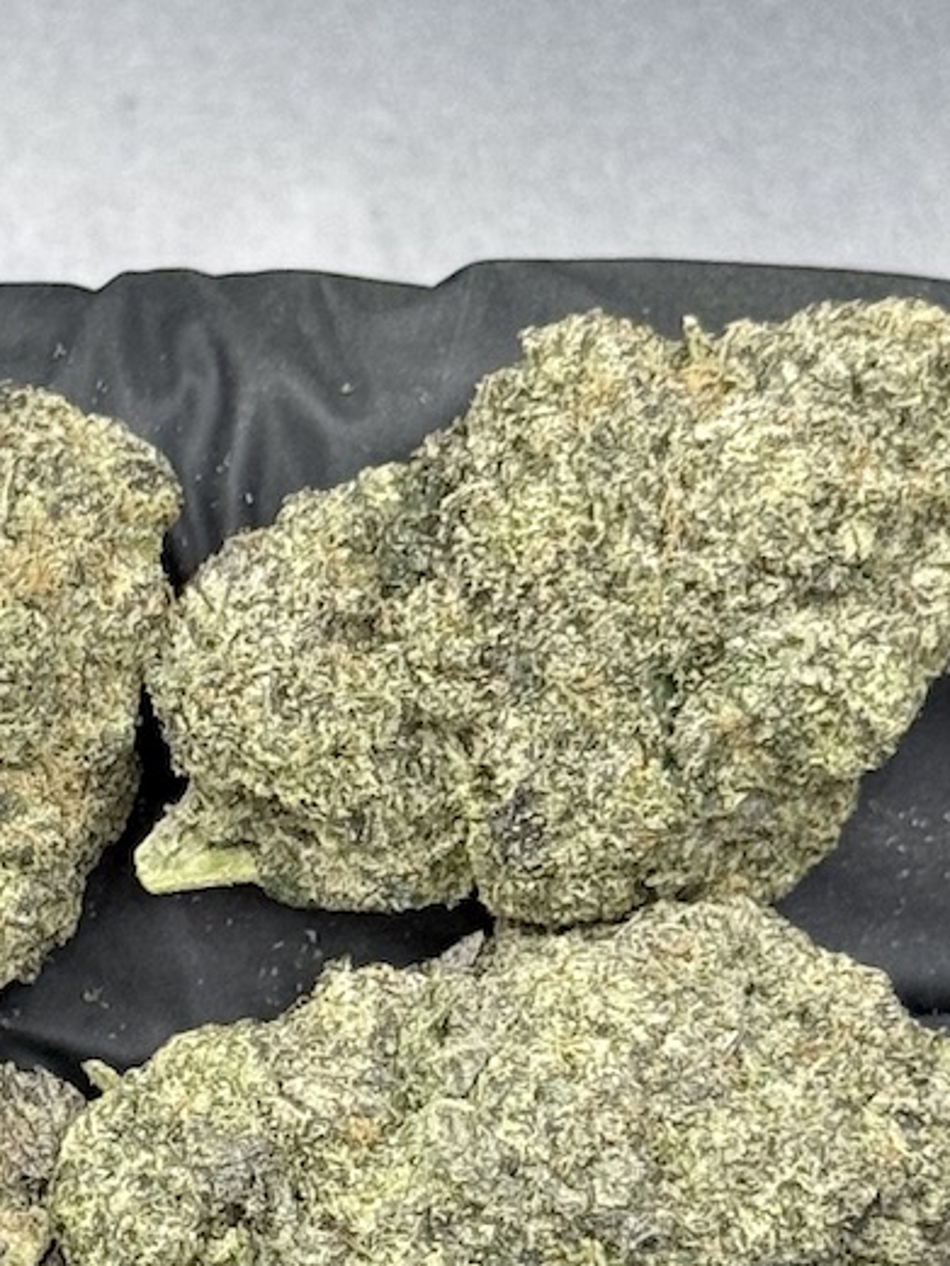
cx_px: -53
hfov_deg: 8.3
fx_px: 6474
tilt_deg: -72.6
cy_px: 836
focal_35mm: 177
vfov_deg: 11.2
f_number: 1.78
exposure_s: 1/50
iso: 100
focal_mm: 6.76
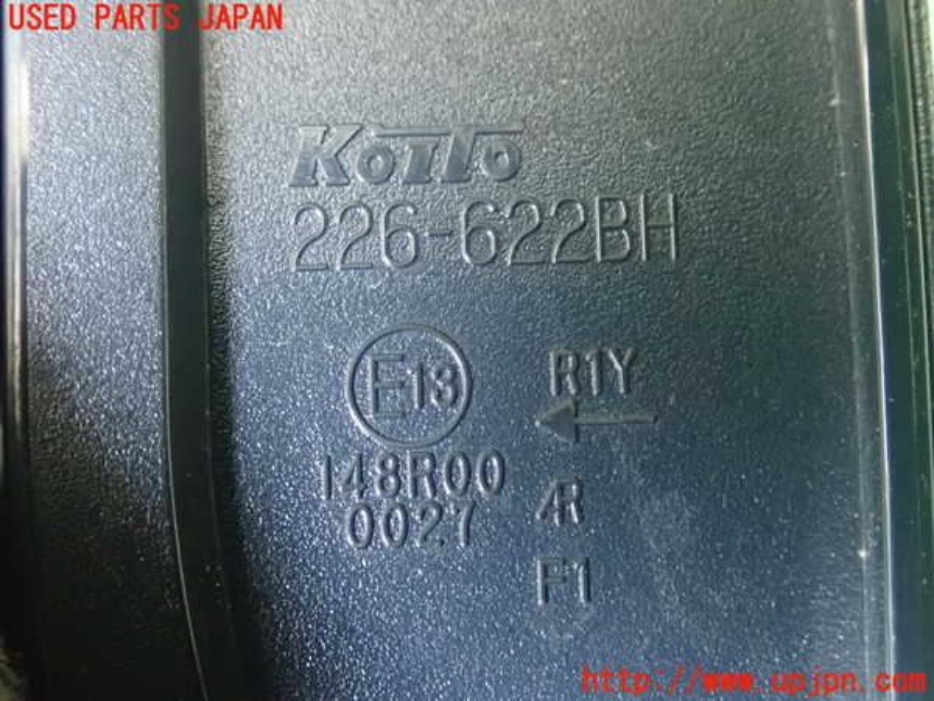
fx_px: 1241
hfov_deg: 41.2
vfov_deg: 31.5
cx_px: 467
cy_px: 350
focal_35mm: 46
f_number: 3.1
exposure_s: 1/25
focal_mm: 8.41
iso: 1600
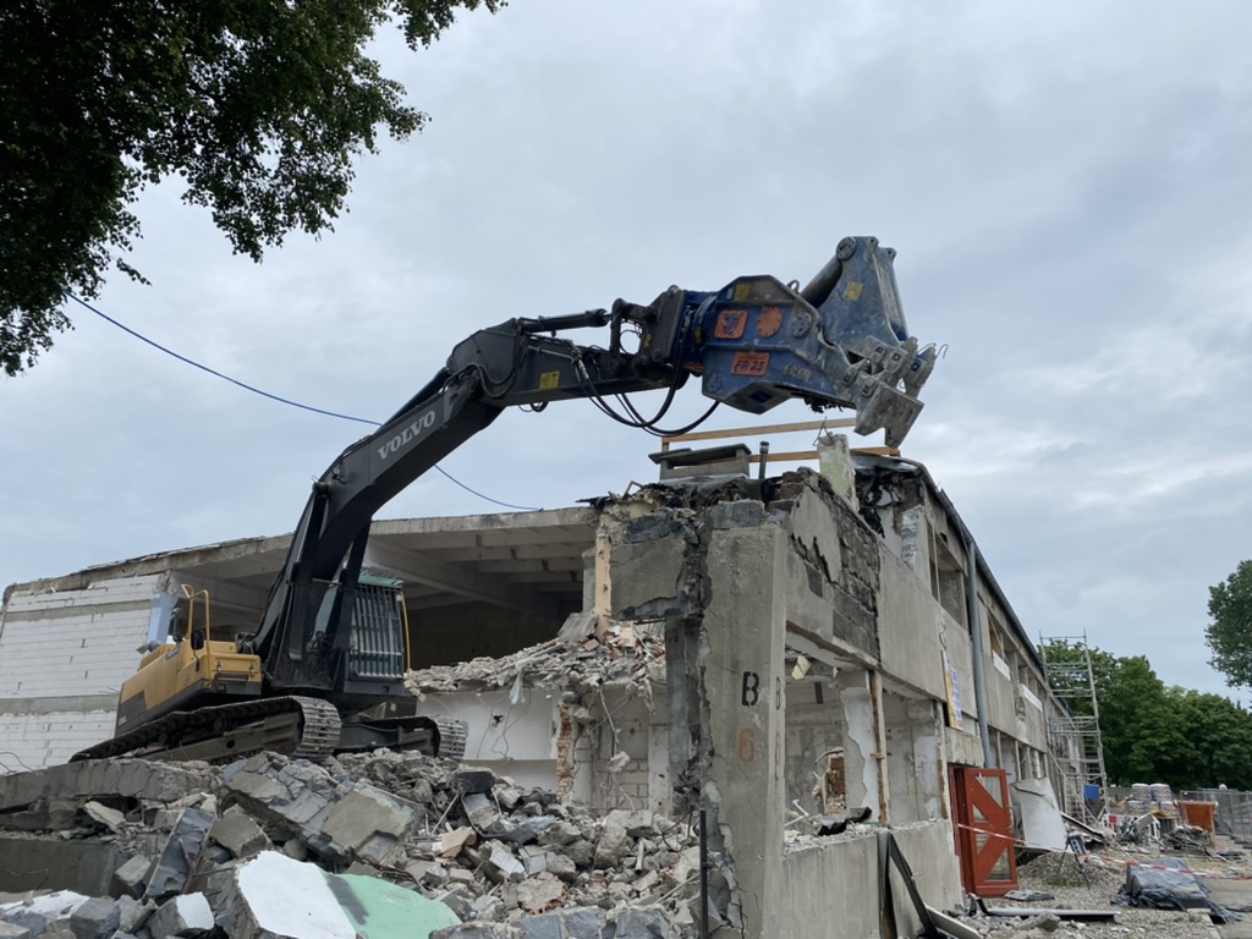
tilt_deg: +19.4
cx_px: 626
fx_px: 940
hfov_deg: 67.3
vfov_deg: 53.1
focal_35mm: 26
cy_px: 470
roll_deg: -1.2
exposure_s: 1/4274
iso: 32
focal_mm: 4.25
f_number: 1.8
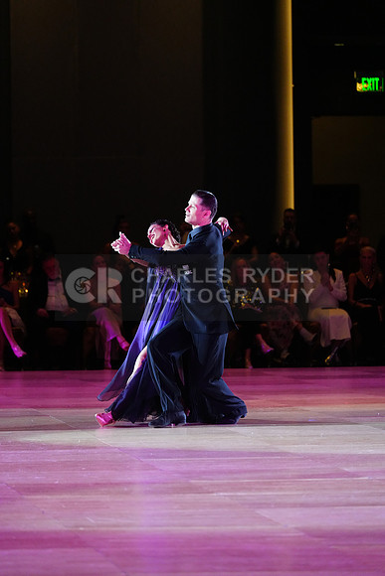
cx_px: 192
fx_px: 3206
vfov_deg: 10.3
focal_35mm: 200
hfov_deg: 6.9
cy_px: 288
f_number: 4
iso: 4000
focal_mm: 200
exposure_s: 1/400
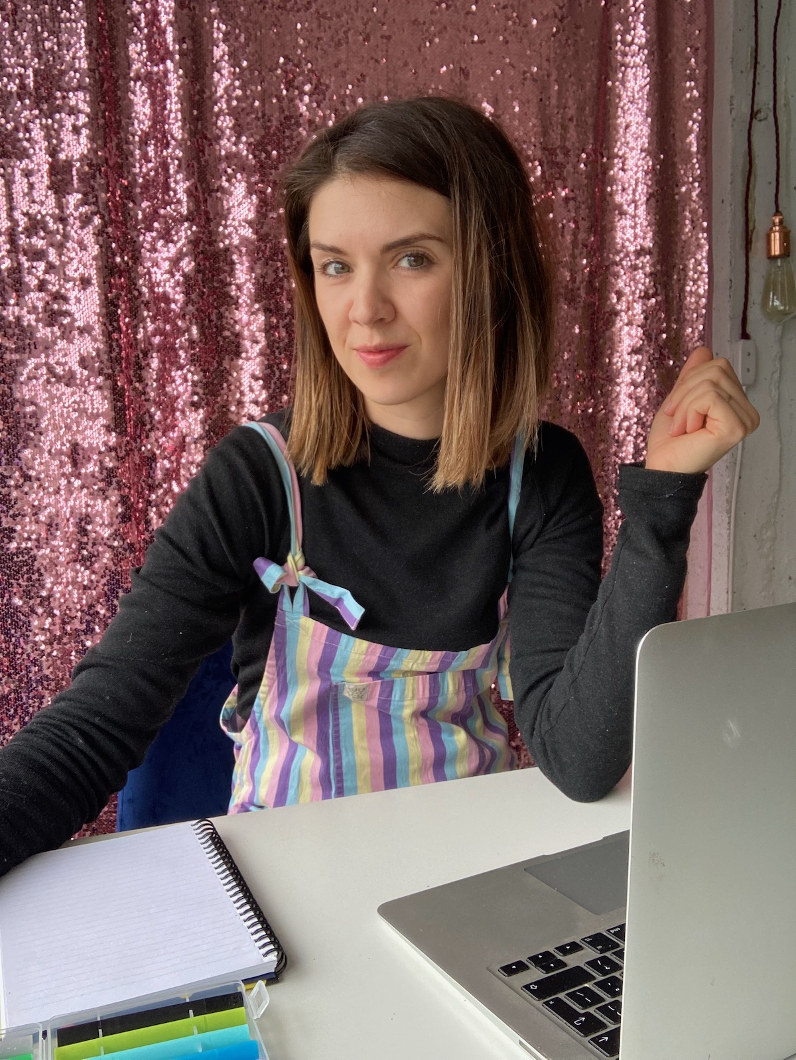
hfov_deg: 44.2
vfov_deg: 56.8
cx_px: 398
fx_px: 980
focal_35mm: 32
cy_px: 530
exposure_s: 1/81
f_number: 2.2
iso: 80
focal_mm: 2.87
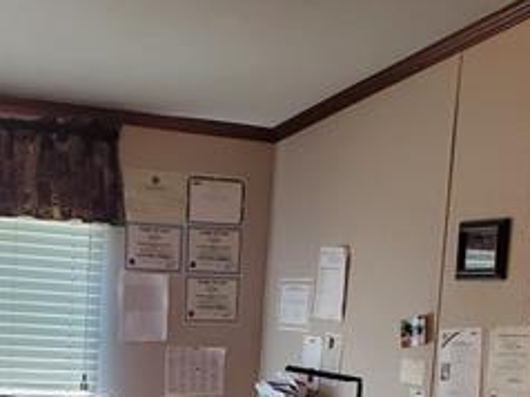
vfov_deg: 20.1
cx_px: 178
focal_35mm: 70
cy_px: 422
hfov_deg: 27.6
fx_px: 1071
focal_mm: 4.3
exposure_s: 1/120
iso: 320
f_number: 2.4
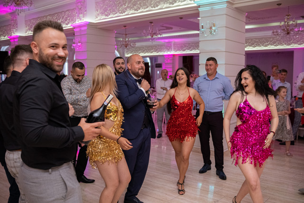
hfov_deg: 54.4
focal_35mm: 35
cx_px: 152
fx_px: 296
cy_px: 102
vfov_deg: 37.9
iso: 1600
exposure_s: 1/125
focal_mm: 23
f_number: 2.2
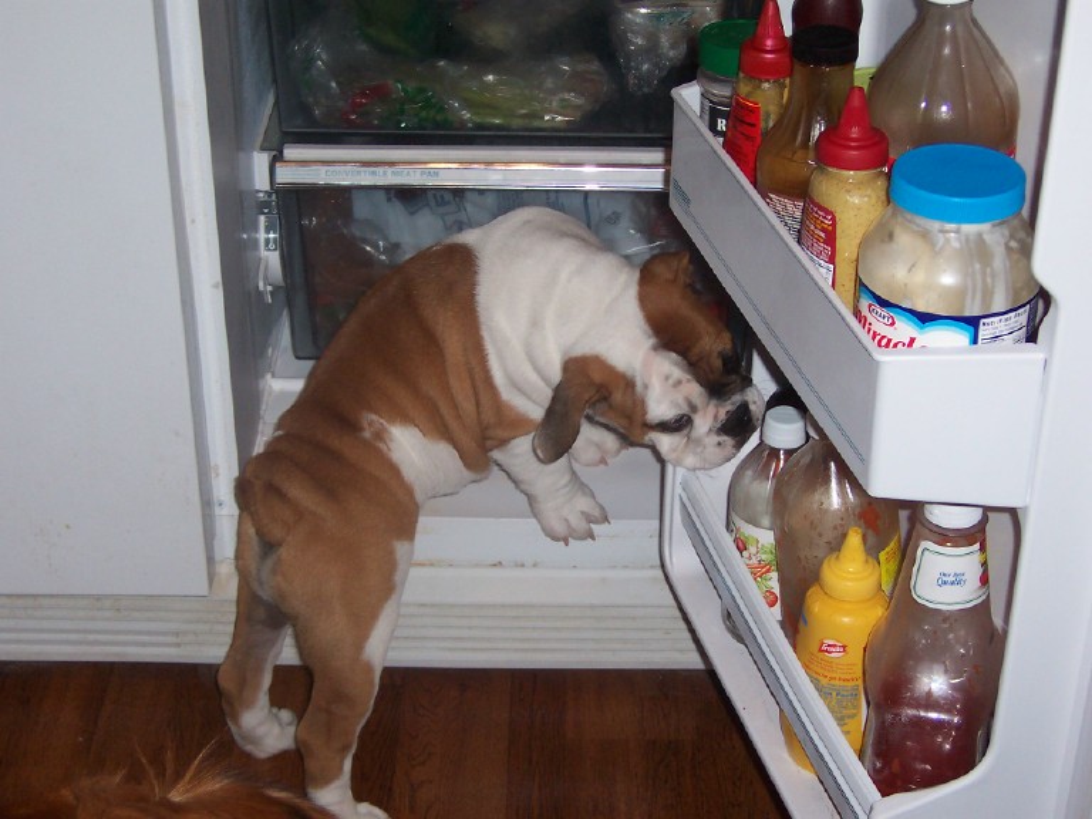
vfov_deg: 17.8
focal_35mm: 83
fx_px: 2618
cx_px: 546
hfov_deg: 23.6
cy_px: 410
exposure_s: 1/90
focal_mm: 12.8
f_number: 4
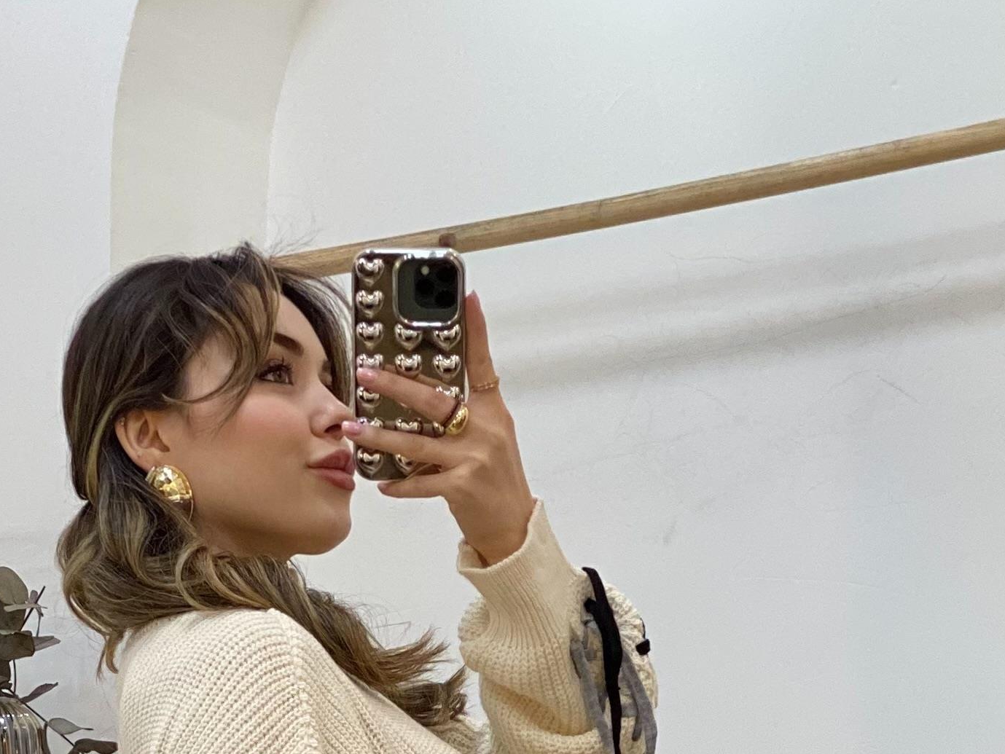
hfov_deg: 13.0
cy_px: 1407
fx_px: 4414
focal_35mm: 152
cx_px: 328
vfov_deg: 9.3
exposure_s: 1/100
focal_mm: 6
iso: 80
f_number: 2
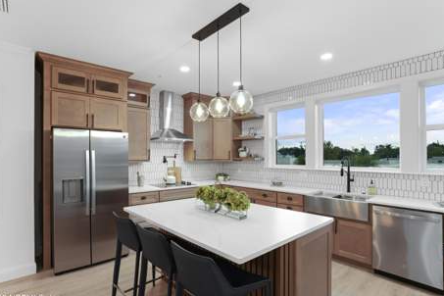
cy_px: 156
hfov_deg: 90.0
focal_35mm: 18
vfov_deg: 67.3
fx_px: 222
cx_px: 215
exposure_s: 1/13
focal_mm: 17
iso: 800
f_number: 8
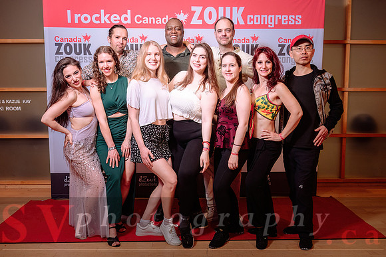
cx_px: 193
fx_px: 390
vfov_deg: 36.5
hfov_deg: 52.6
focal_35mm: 36
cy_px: 125
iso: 500
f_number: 5
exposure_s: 1/100
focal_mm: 35
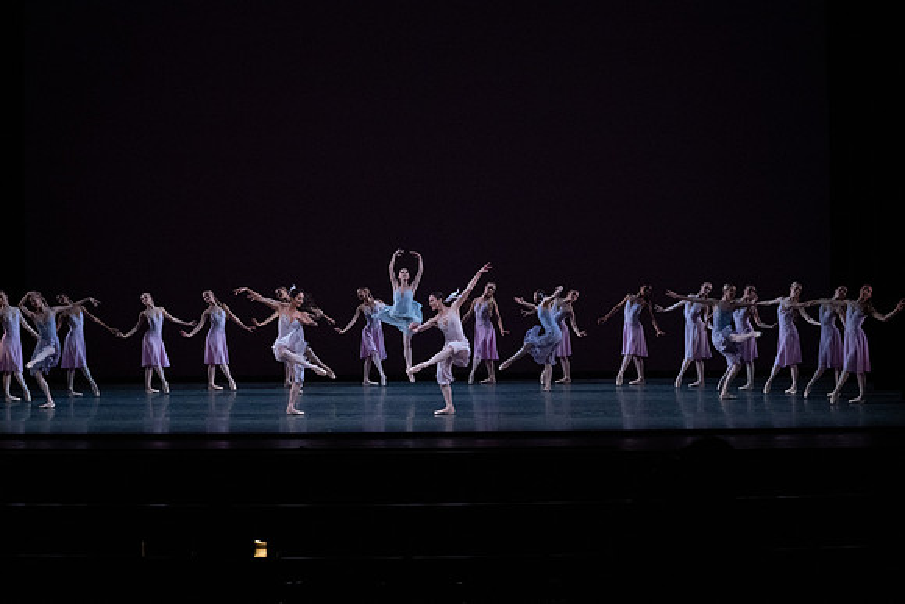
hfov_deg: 28.8
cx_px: 452
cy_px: 302
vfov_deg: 19.5
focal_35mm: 70
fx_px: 1760
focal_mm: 70
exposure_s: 1/400
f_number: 13
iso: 12800
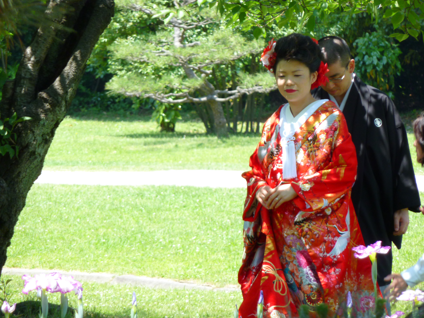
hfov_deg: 6.6
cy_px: 159
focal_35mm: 300
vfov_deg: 5.0
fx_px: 3675
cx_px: 212
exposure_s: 1/125
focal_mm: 49.2
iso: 125
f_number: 4.9
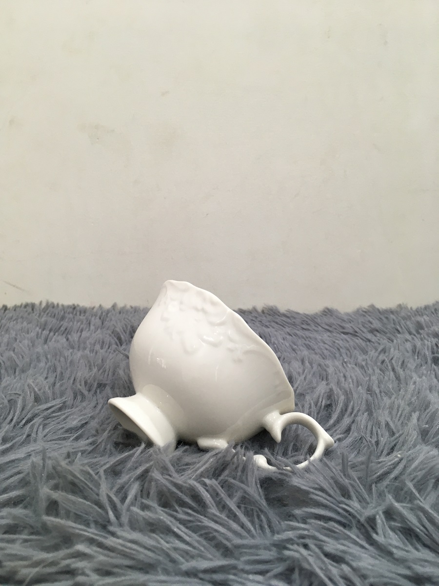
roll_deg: -0.3
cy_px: 293
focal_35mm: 29
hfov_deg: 48.2
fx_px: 490
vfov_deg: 61.7
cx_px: 220
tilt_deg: -10.9
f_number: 2.2
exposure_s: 1/33
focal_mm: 4.15
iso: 80
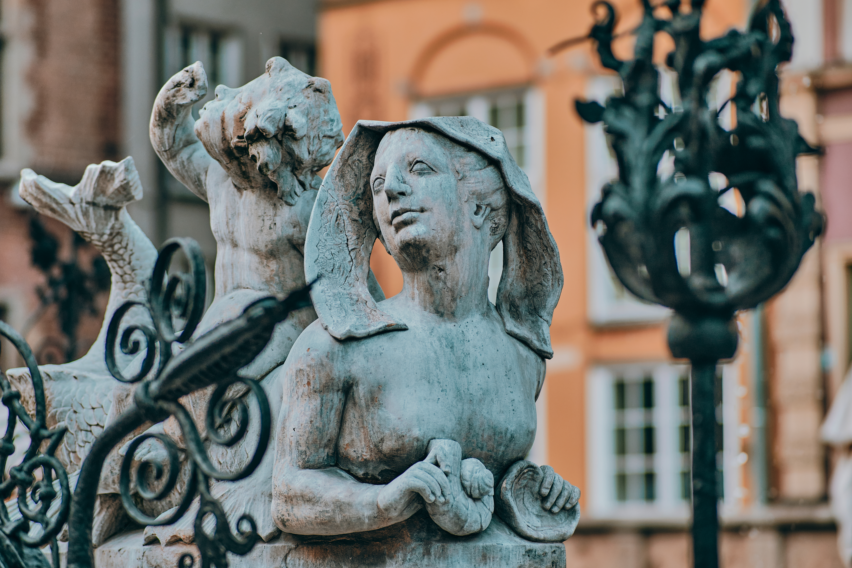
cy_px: 283
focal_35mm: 129
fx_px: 3053
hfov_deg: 15.9
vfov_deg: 10.6
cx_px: 425
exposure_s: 1/2000
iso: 250
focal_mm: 85
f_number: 2
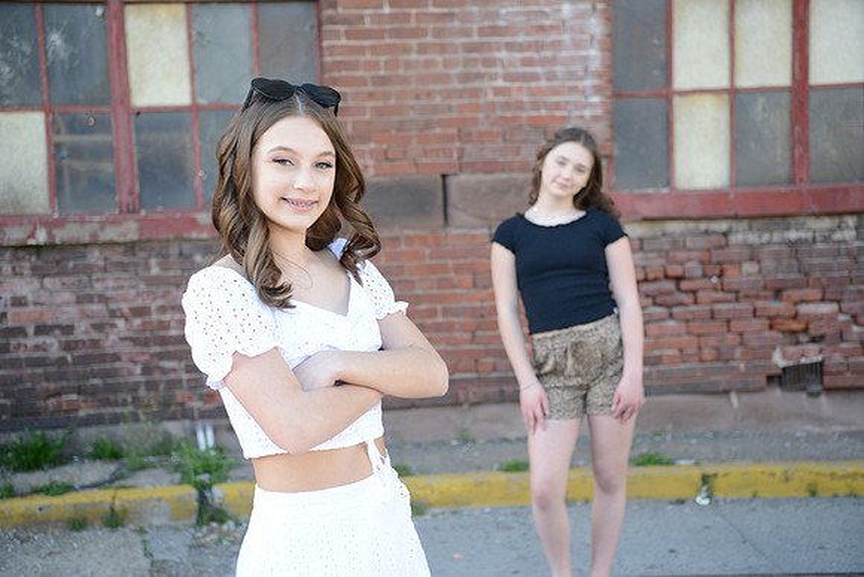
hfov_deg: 36.2
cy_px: 288
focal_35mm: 55
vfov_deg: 24.6
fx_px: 1320
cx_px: 432
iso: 800
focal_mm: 55
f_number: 4.5
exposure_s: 1/640
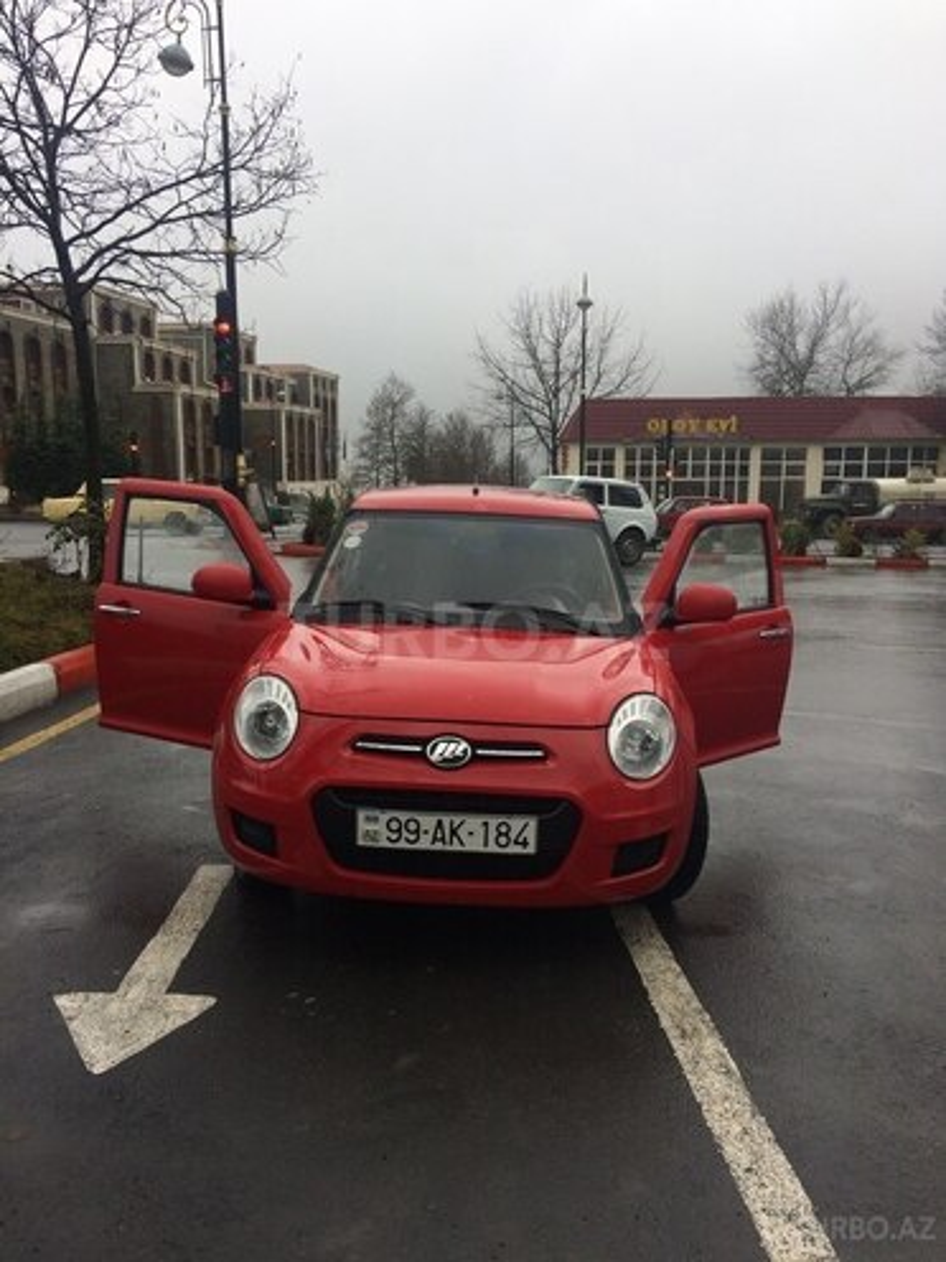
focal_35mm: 29
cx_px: 473
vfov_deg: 61.7
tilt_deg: -8.3
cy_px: 631
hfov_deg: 48.2
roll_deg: -0.8
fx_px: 1057
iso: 32
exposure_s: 1/651
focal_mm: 4.15
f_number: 2.2
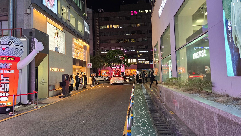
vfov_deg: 44.3
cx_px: 123
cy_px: 64
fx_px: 166
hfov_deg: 71.9
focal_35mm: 26
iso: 160
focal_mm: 5.4
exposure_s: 1/120
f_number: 1.8
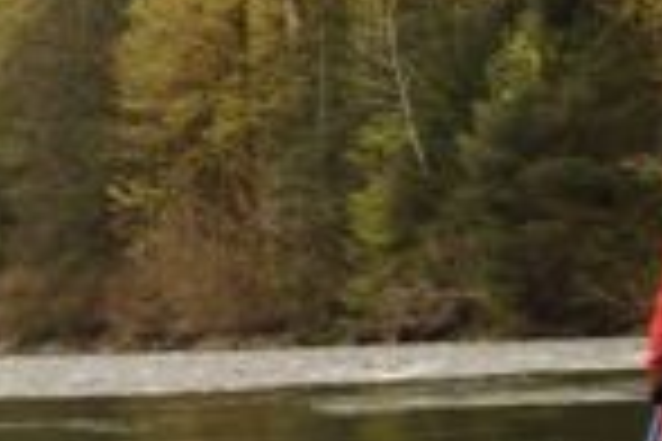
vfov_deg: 7.1
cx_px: 131
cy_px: -234
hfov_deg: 10.8
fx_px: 3494
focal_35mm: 190
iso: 320
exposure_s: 1/400
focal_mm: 35
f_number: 6.3
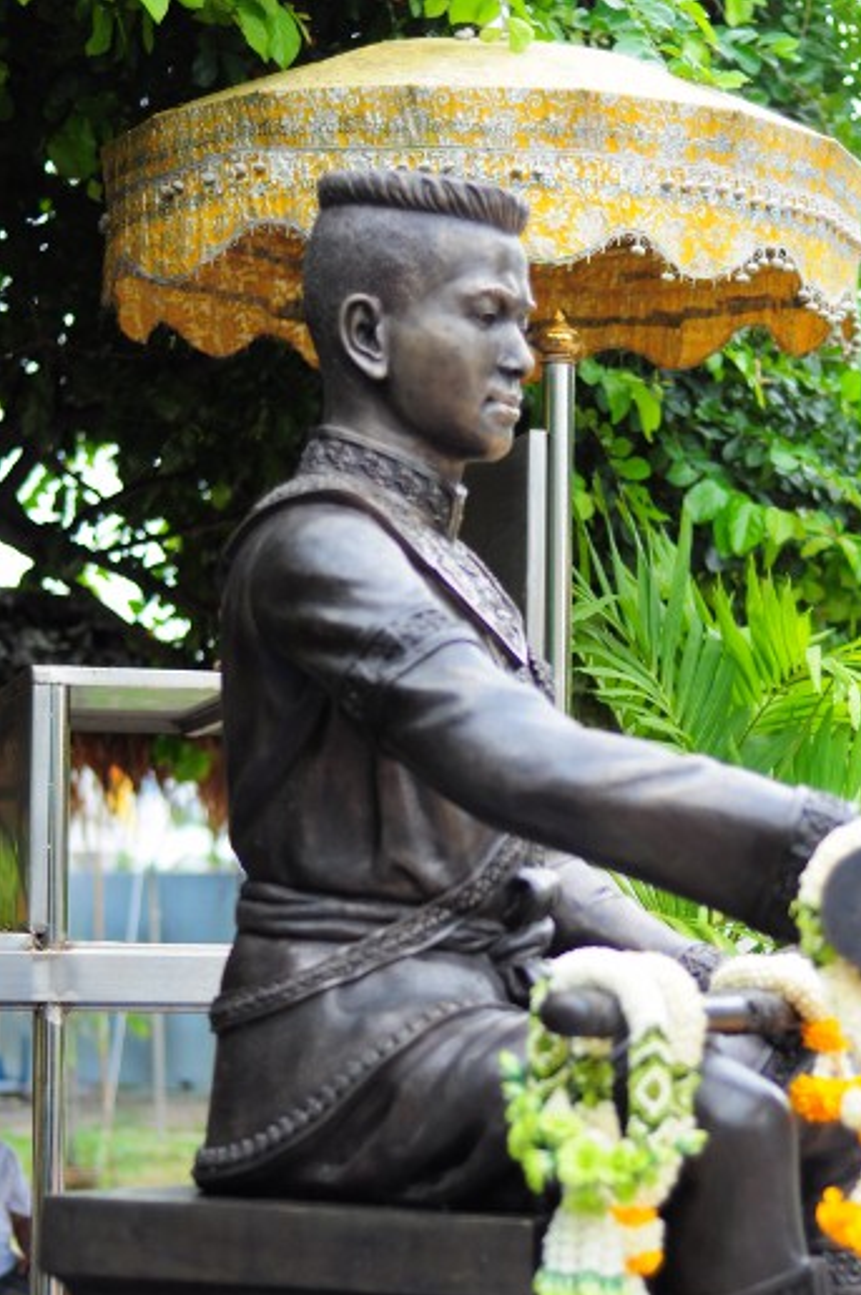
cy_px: 801
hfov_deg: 14.7
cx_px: 531
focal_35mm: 93
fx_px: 3343
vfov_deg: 21.9
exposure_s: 1/750
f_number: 2.4
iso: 250
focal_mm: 50
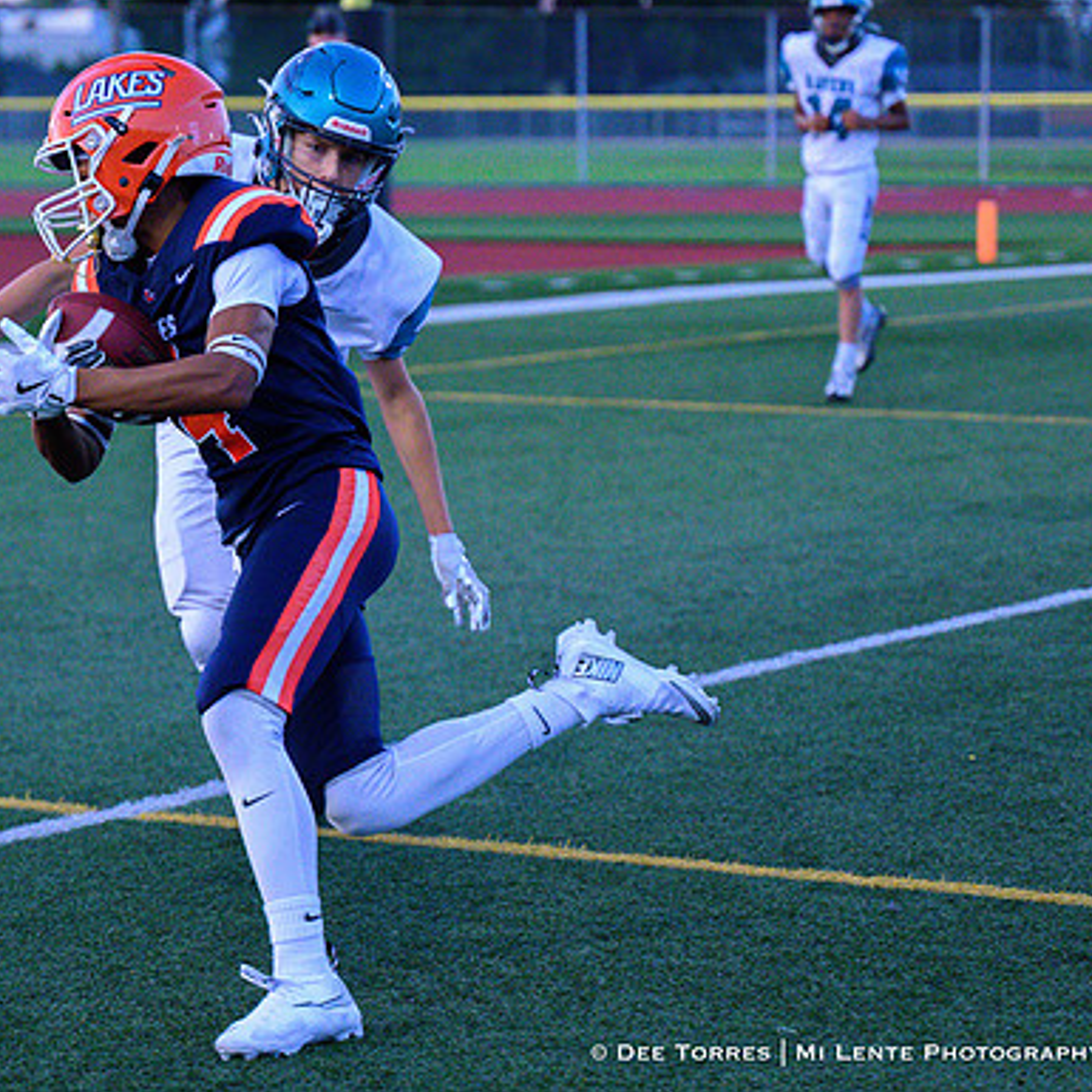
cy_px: 597
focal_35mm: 138
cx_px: 427
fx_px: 4925
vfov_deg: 12.7
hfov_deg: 12.6
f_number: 4
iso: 6400
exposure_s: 1/1600
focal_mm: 98
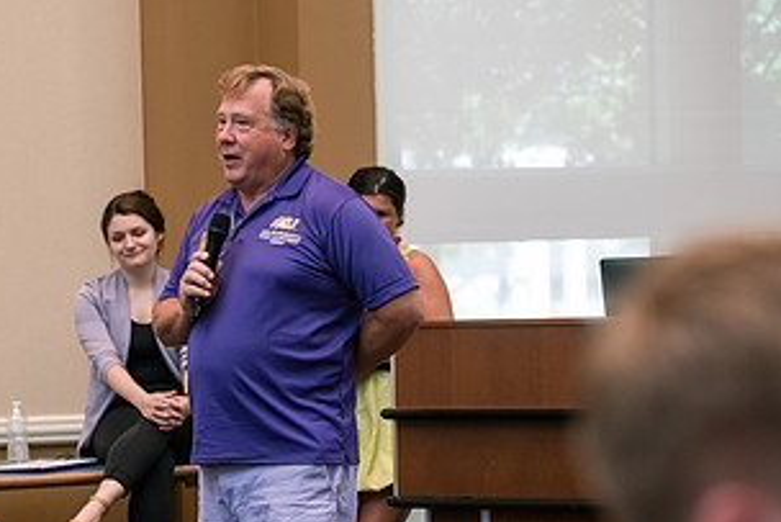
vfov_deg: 8.3
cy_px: 477
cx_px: 92
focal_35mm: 164
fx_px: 3559
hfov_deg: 12.4
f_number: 3.5
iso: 1600
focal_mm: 86
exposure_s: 1/160
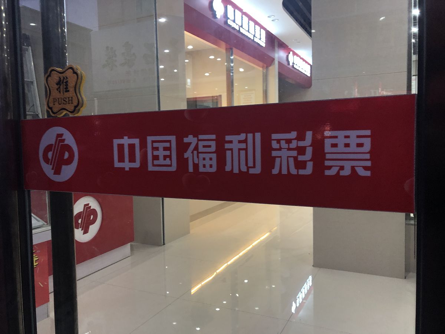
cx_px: 222
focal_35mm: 28
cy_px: 167
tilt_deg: -3.9
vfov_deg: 49.7
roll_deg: +1.4
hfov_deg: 63.4
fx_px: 360
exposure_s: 1/17
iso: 40
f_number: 1.8
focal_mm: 3.99
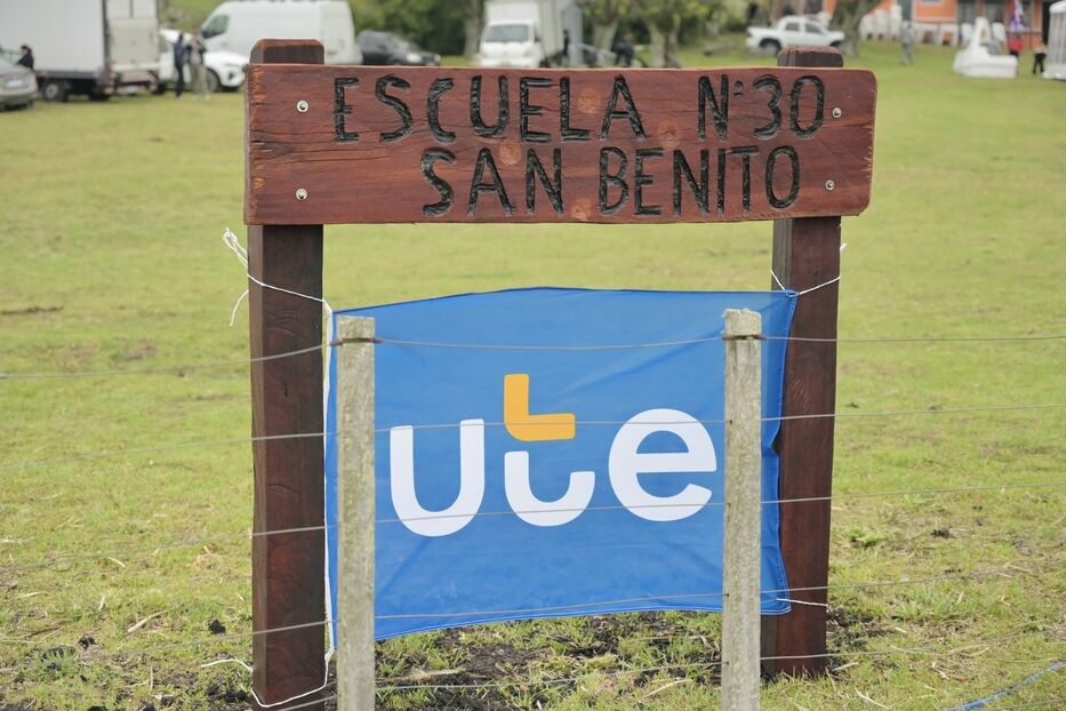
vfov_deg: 21.2
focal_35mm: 64
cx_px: 533
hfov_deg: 31.4
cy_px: 356
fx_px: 1895
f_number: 4
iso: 1600
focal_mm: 64
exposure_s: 1/2000
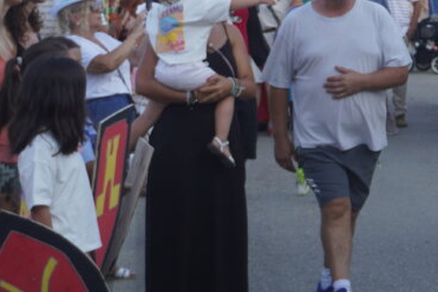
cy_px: -8
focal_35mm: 176
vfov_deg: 7.8
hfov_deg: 11.1
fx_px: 2140
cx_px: 720
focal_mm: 34
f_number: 5
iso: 100
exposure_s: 1/160
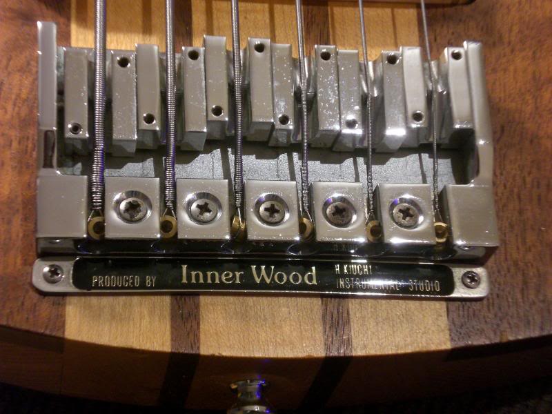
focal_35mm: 87
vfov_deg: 17.0
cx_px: 276
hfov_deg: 22.5
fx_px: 1387
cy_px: 207
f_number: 5
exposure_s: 1/3.33
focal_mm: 14.49
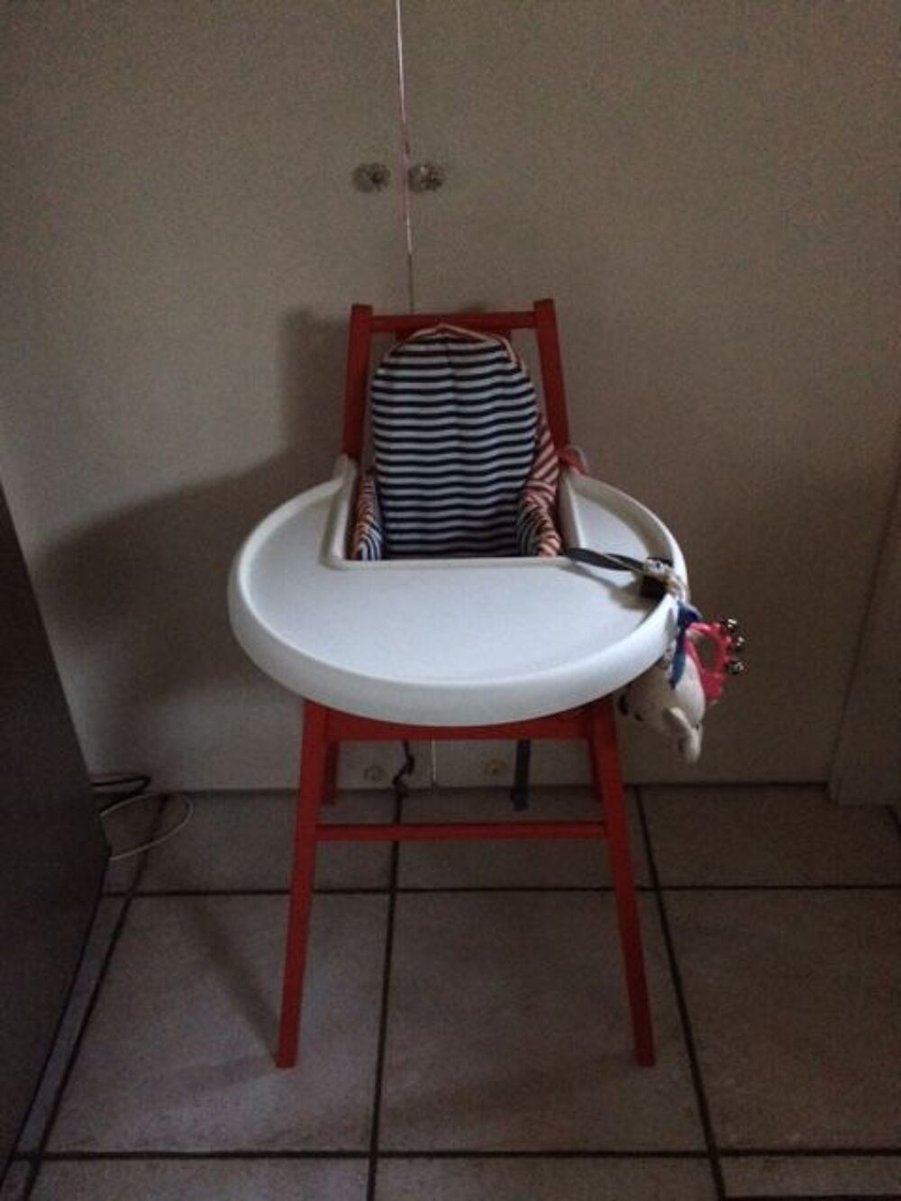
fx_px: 1006
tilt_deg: -33.4
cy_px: 600
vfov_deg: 61.7
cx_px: 450
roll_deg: +3.1
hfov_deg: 48.2
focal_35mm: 29
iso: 500
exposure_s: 1/17
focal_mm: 4.15
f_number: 2.2
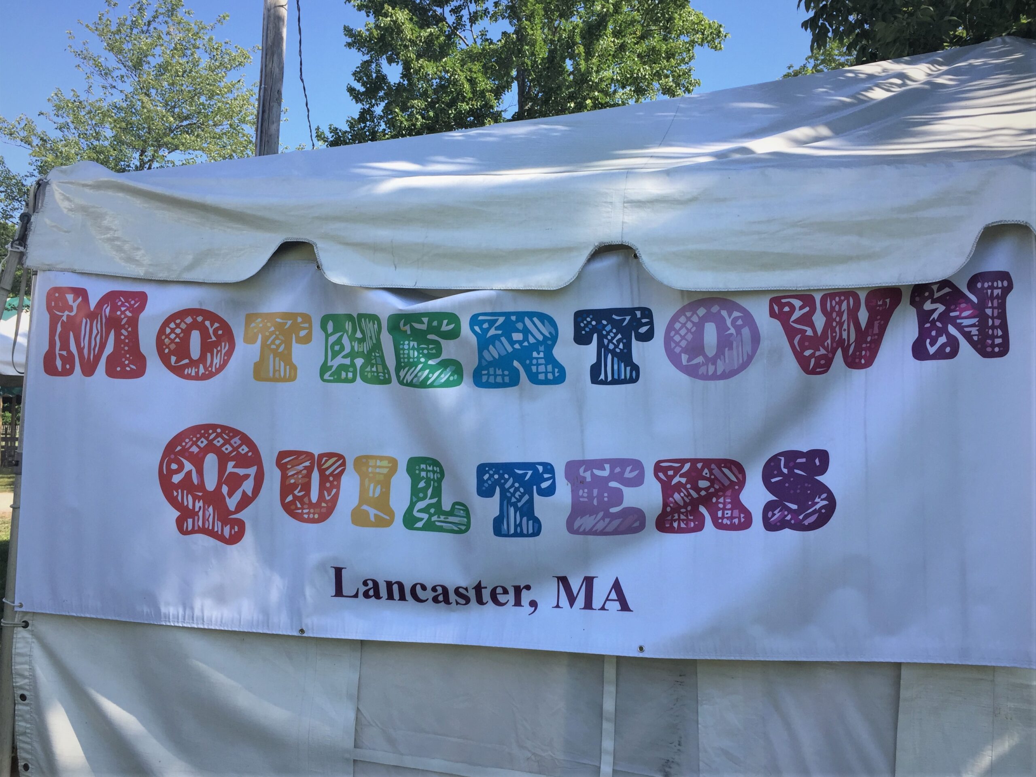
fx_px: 868
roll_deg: -0.5
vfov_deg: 48.2
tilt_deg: +3.3
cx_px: 518
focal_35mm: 29
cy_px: 388
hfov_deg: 61.7
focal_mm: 4.15
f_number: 2.2
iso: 32
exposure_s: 1/989
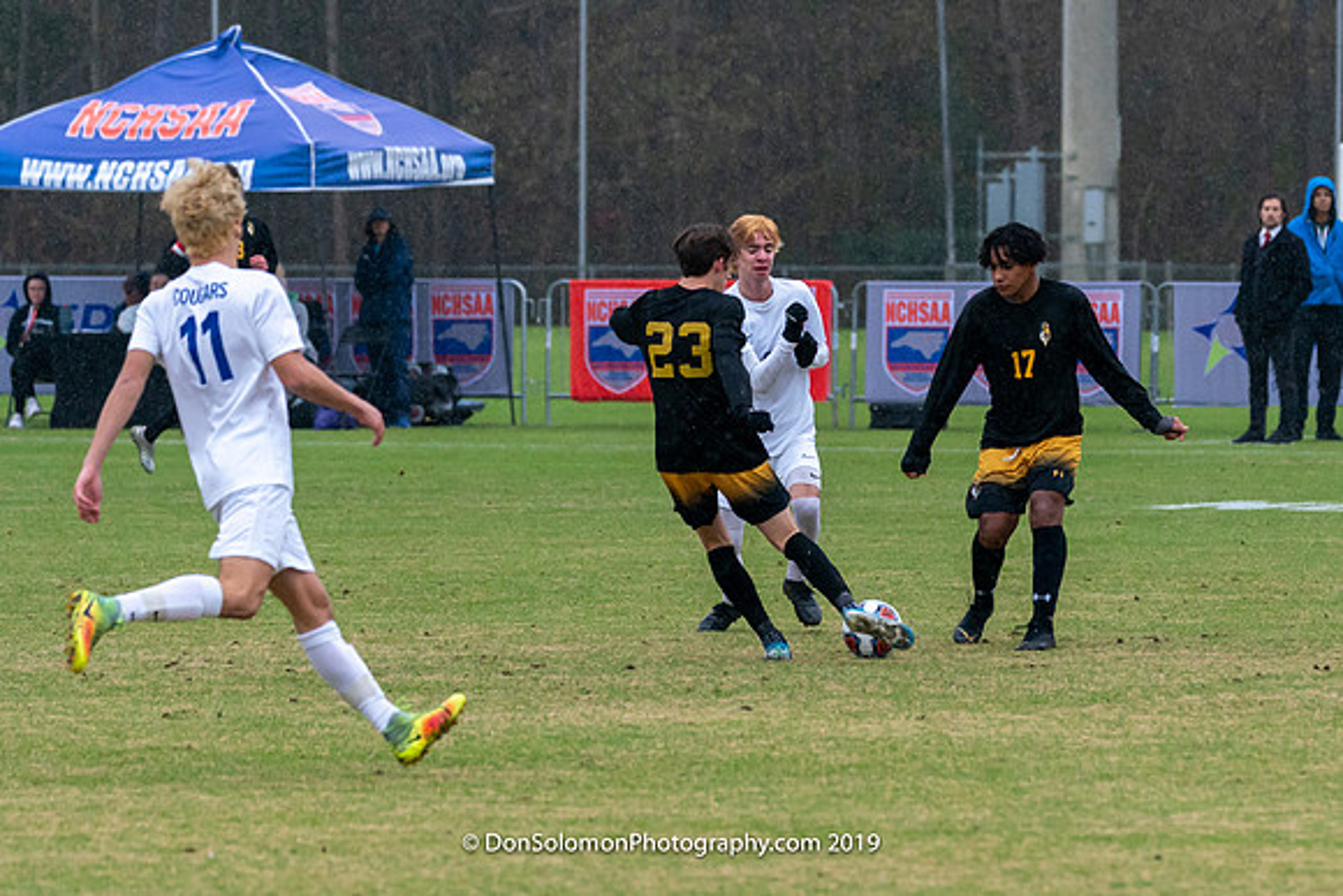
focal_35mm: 320
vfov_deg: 4.3
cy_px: 438
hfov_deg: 6.4
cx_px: 886
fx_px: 11958
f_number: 5.6
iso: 2500
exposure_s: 1/1000
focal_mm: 203
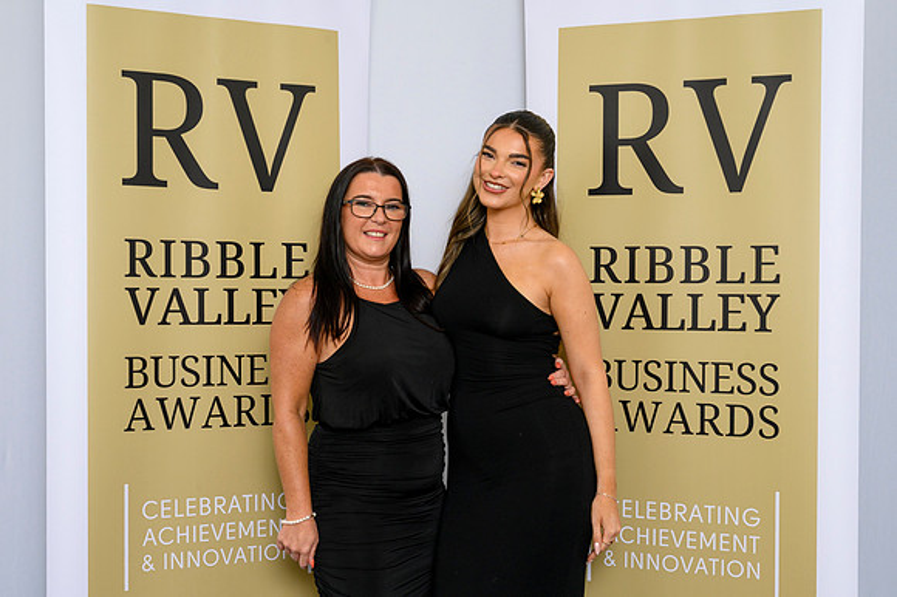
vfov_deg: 25.2
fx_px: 1334
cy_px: 300
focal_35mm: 54
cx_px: 455
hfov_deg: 37.2
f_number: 9
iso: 400
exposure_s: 1/125
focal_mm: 50
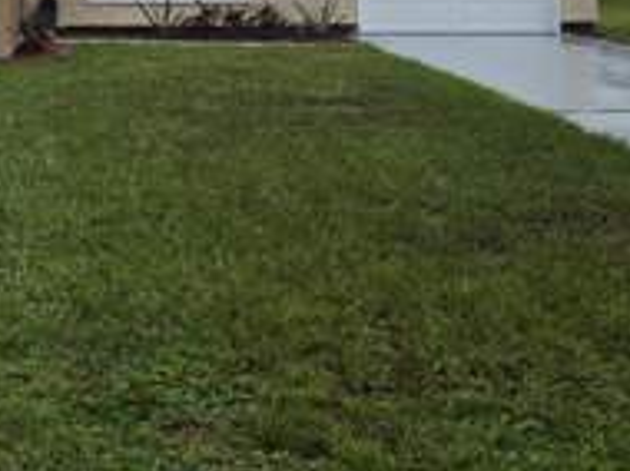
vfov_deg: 23.1
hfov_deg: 31.8
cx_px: 76
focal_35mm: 58
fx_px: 1054
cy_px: -95
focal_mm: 6.5
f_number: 1.4
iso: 64
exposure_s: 1/2621
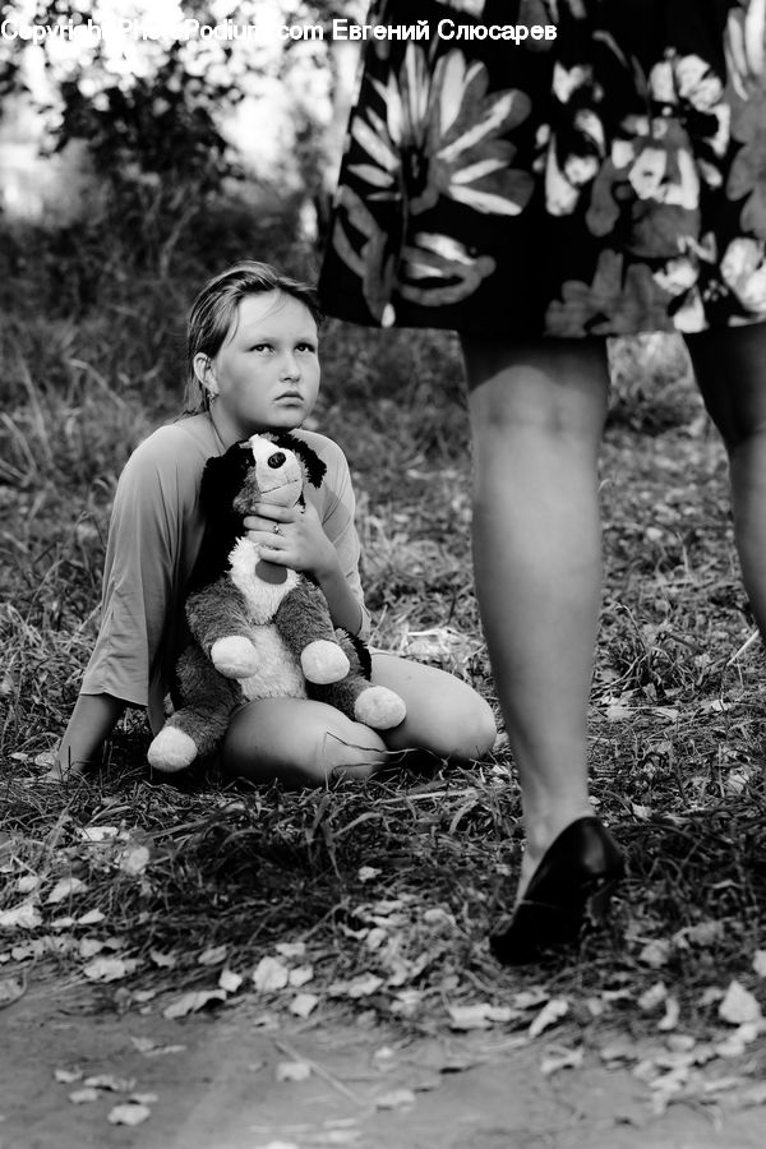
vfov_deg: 16.7
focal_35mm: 123
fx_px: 3925
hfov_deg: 11.1
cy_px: 574
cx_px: 383
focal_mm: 82
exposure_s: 1/100
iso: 200
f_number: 4.5
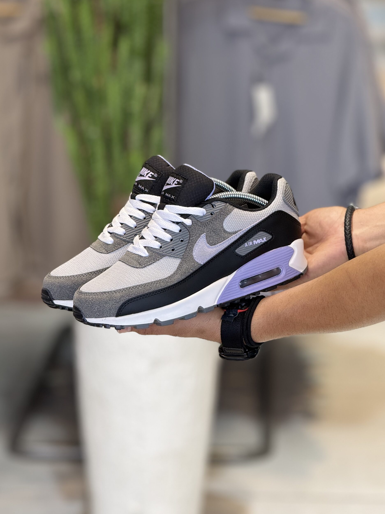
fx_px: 1824
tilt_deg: -11.9
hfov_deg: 12.0
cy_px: 251
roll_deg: -0.1
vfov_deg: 16.0
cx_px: 191
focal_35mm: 123
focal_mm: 15.66
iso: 100
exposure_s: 1/100
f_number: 2.8
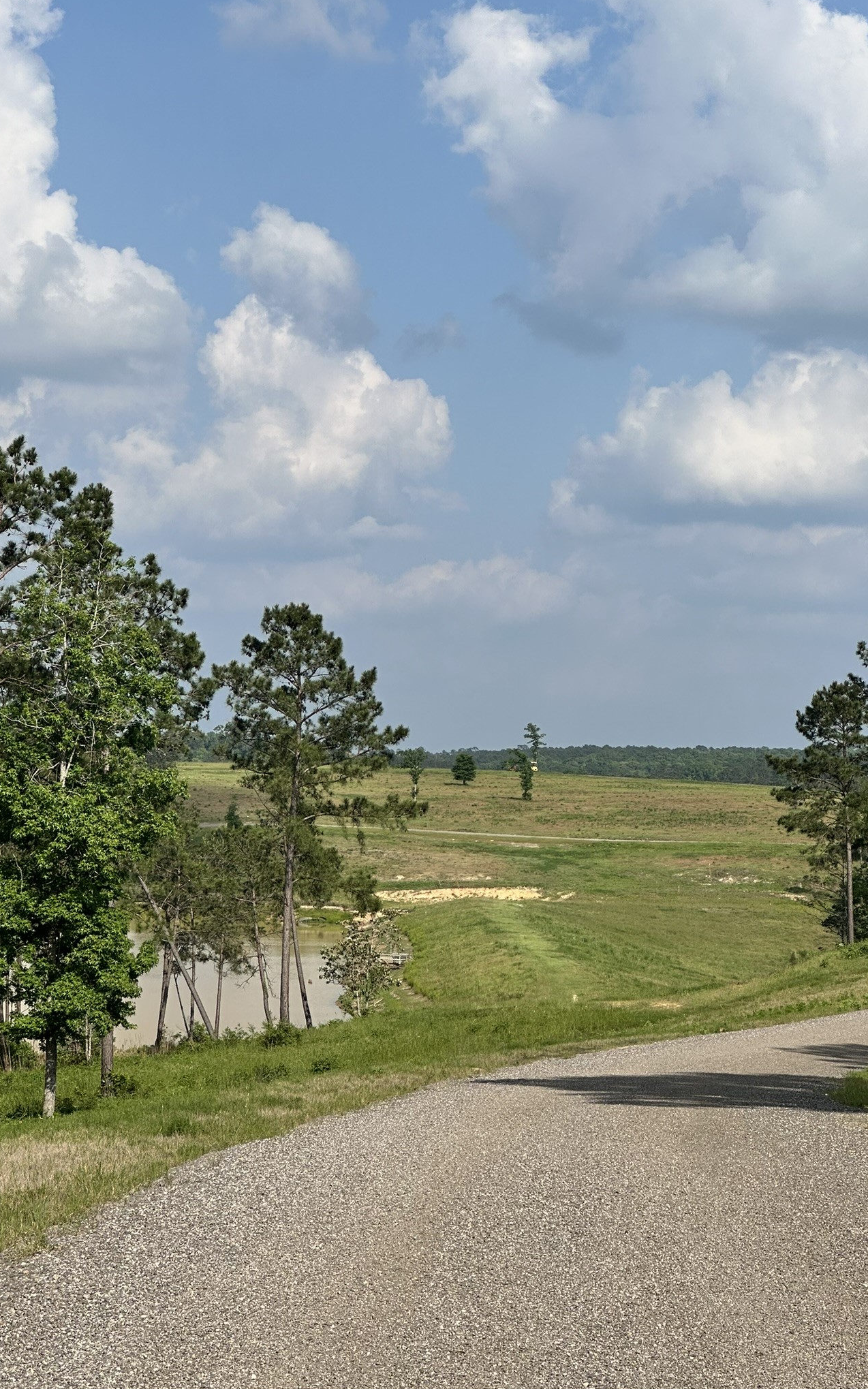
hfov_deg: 15.9
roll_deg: -1.3
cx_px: 421
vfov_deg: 25.2
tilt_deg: +2.9
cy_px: 695
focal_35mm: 82
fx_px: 3104
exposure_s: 1/1179
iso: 32
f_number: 2.8
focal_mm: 9
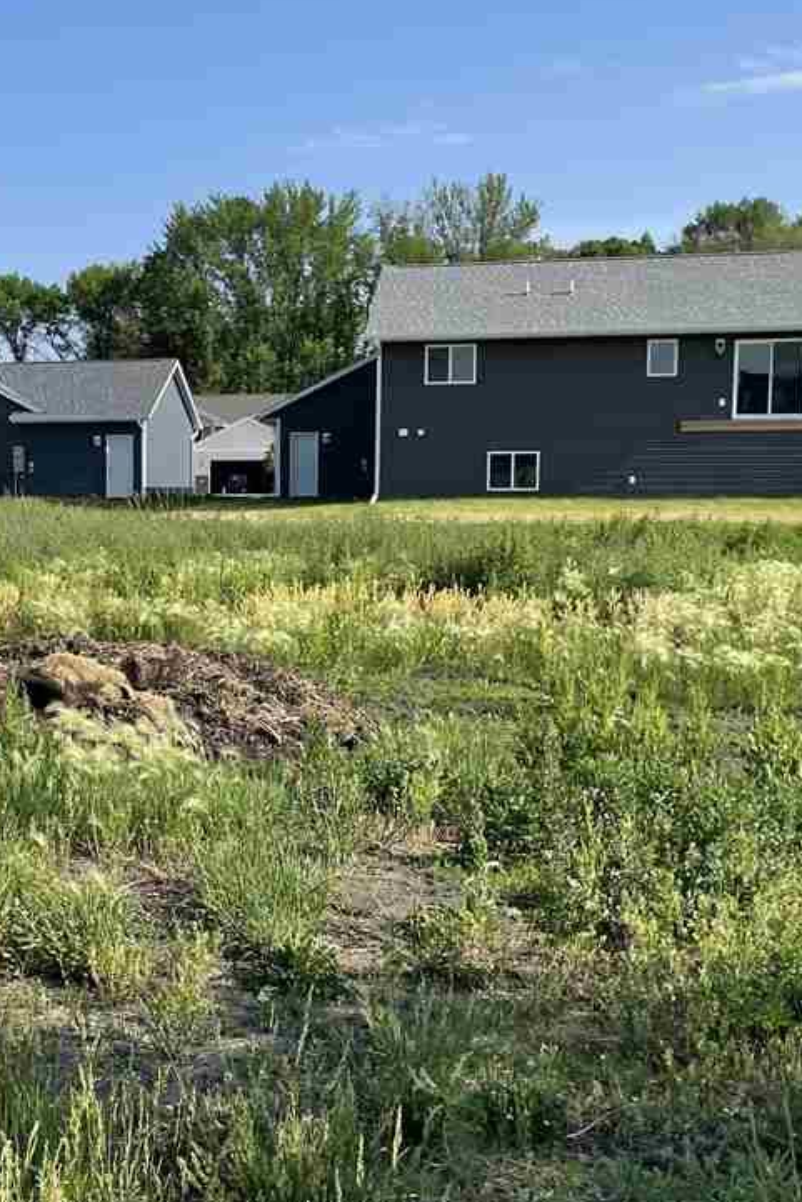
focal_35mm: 48
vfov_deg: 41.1
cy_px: 600
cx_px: 140
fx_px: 1603
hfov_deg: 27.4
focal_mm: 4.2
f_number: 1.6
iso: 32
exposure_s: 1/2506
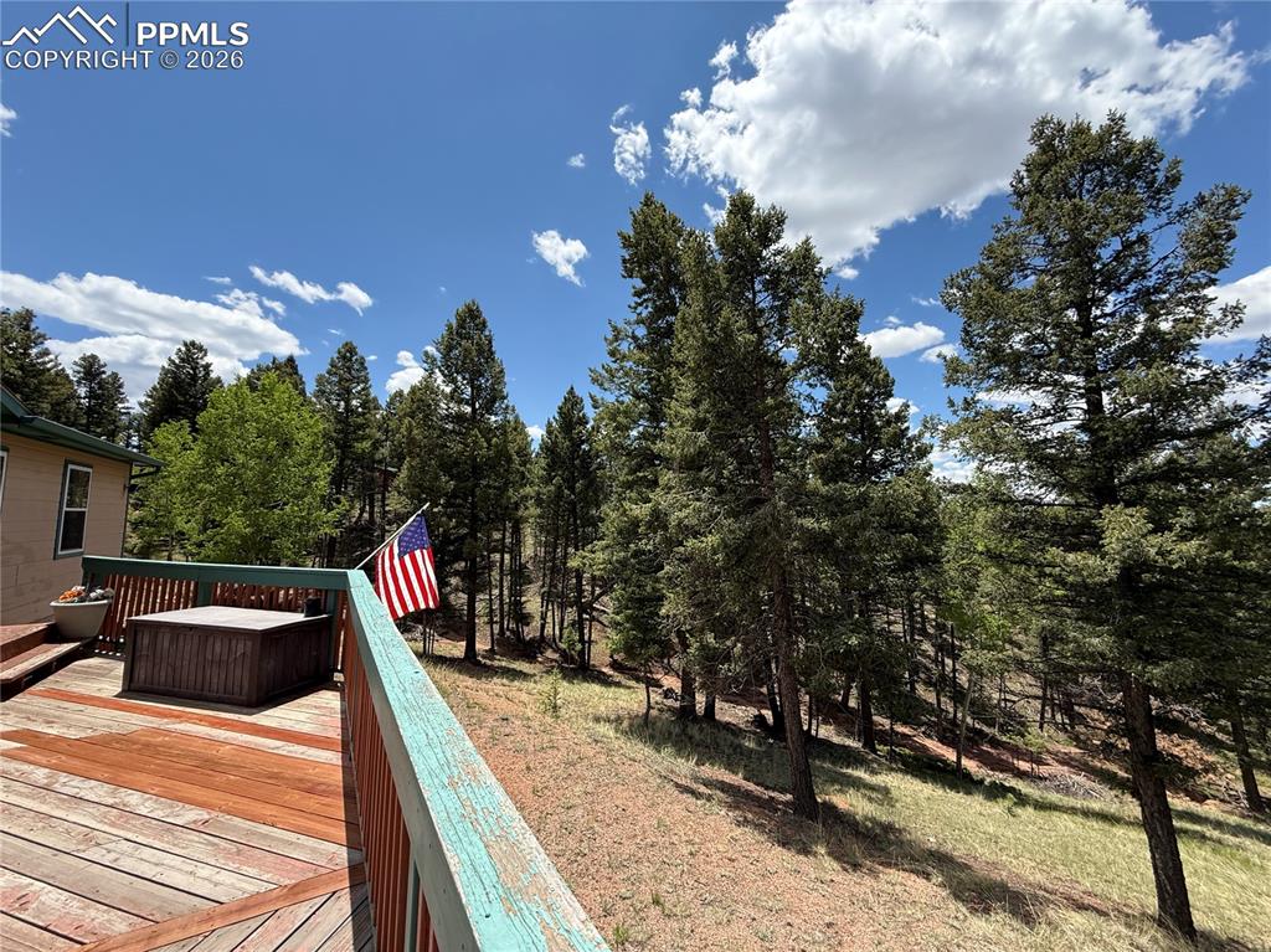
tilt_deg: +5.5
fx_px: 514
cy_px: 476
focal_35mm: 14
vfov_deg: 85.6
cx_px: 636
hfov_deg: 102.1
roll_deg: -0.7
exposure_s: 1/1534
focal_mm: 2.22
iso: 80
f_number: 2.2
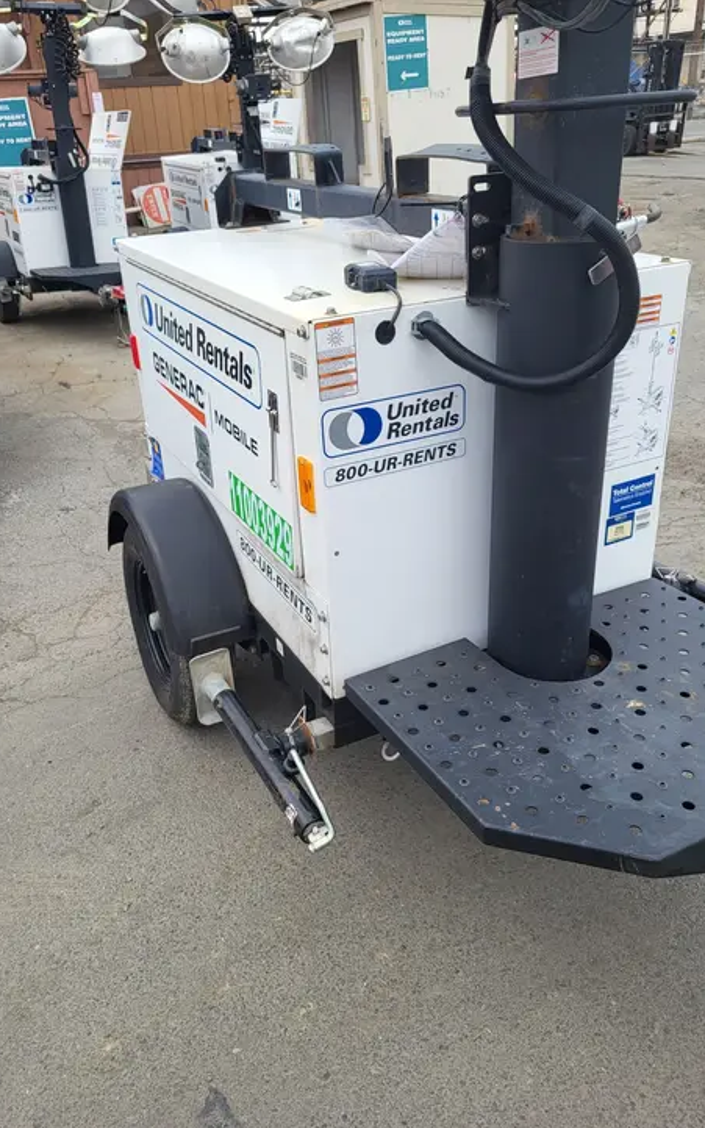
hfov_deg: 44.5
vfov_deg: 66.5
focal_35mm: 28
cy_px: 571
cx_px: 341
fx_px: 861
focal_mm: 5.4
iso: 40
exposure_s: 1/231
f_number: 1.8
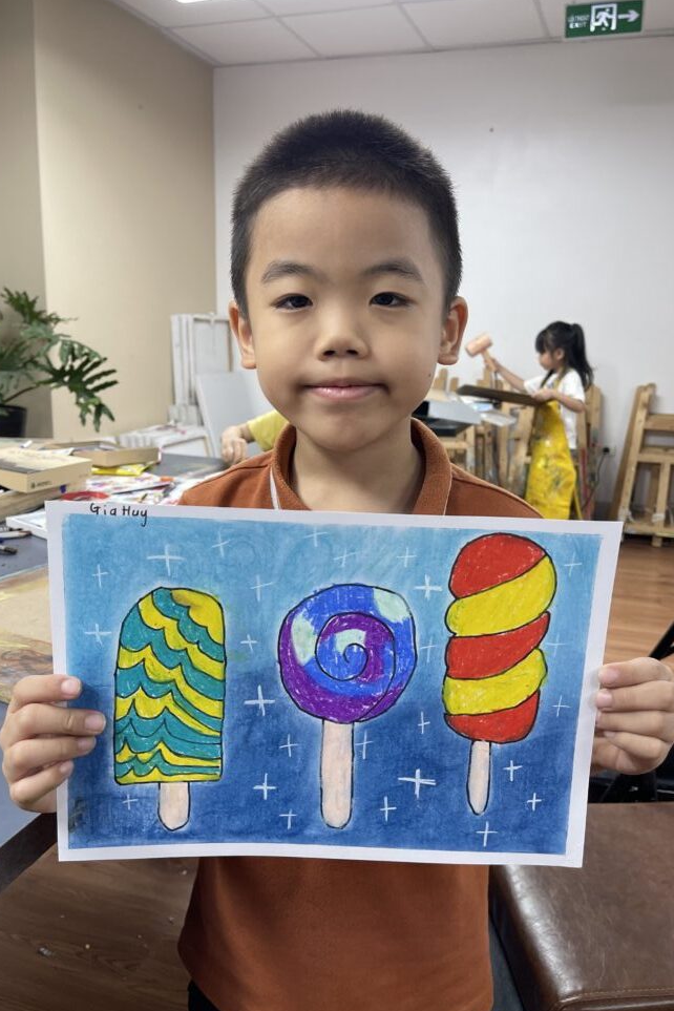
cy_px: 502
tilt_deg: -11.6
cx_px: 362
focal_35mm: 27
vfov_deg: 67.4
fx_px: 758
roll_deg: -1.7
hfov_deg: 47.9
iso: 125
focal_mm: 5.1
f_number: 1.6
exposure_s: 1/100
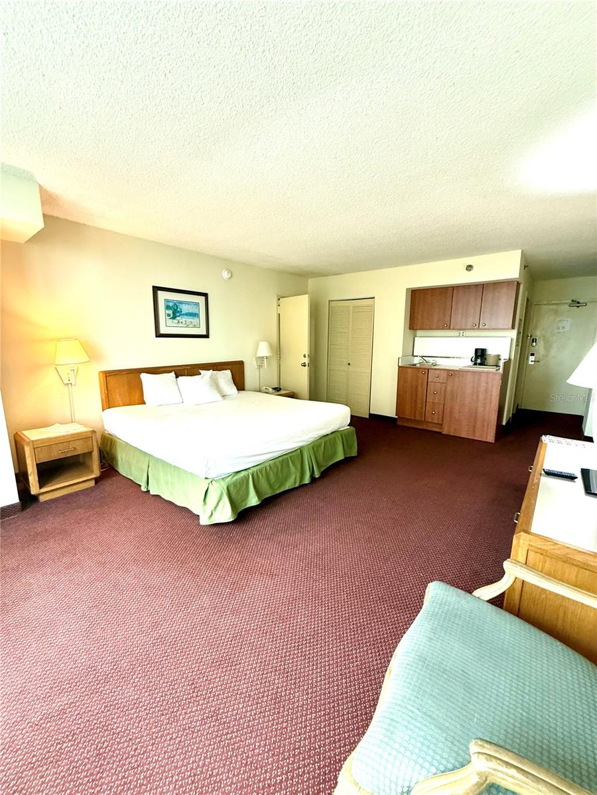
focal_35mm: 14
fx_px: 322
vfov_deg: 102.1
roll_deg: -0.7
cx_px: 298
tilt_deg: -9.3
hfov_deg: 85.7
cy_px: 398
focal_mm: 2.22
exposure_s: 1/60
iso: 320
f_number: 2.2
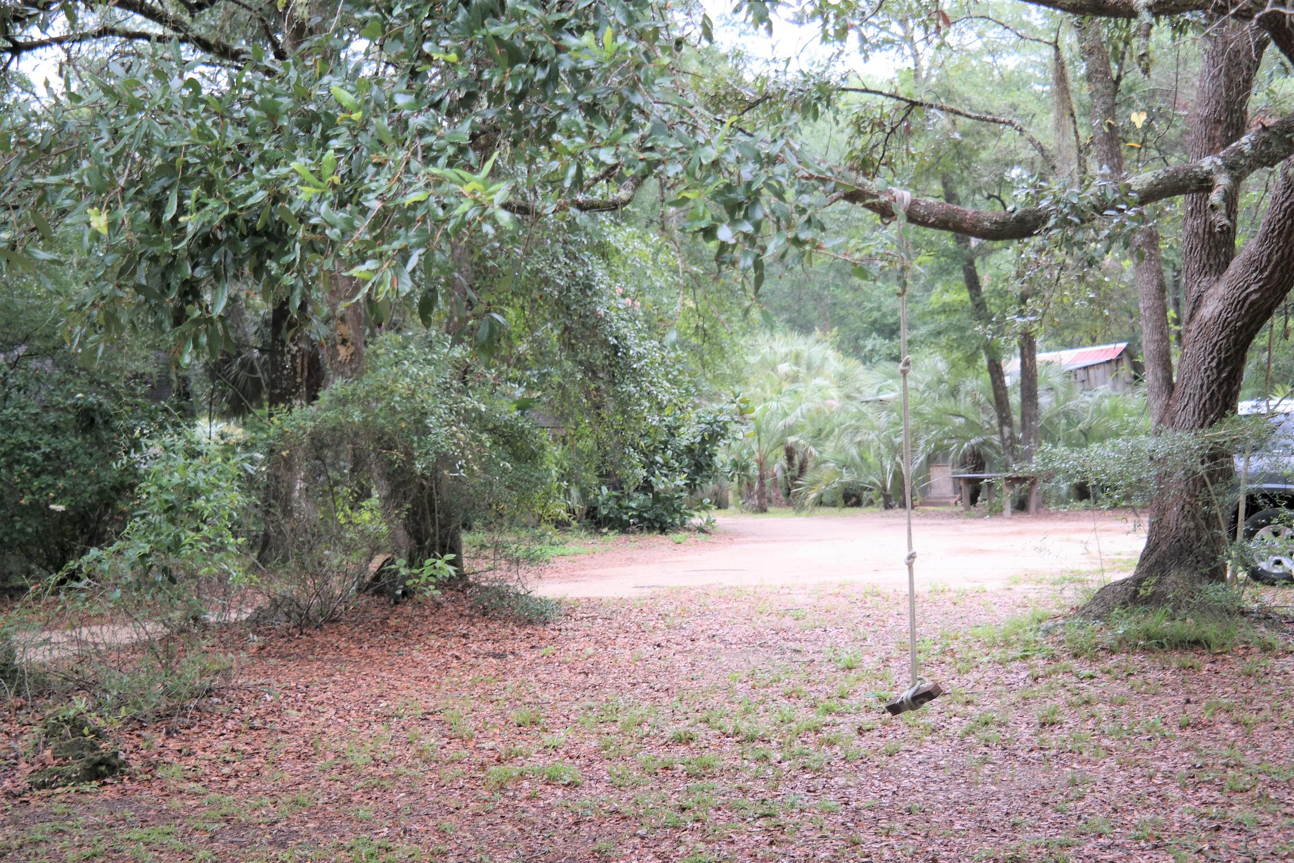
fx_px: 1581
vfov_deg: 30.5
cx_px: 647
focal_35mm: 44
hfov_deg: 44.5
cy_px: 432
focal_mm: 29
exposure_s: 1/60
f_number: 4.5
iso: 200
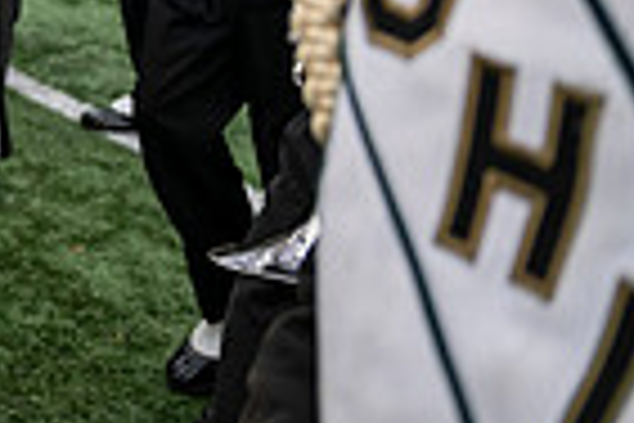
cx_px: -652
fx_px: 1743
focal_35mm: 99
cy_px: -367
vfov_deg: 12.5
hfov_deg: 15.9
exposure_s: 1/500
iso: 160
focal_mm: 24
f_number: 2.8
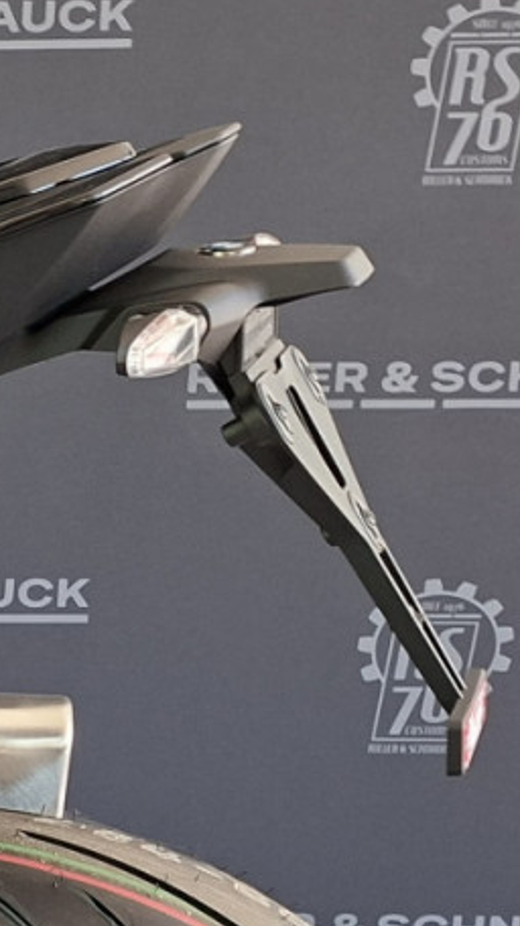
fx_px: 2160
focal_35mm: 88
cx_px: -859
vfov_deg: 23.7
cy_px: 790
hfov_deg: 10.9
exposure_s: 1/60
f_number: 1.8
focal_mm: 5.54
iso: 160
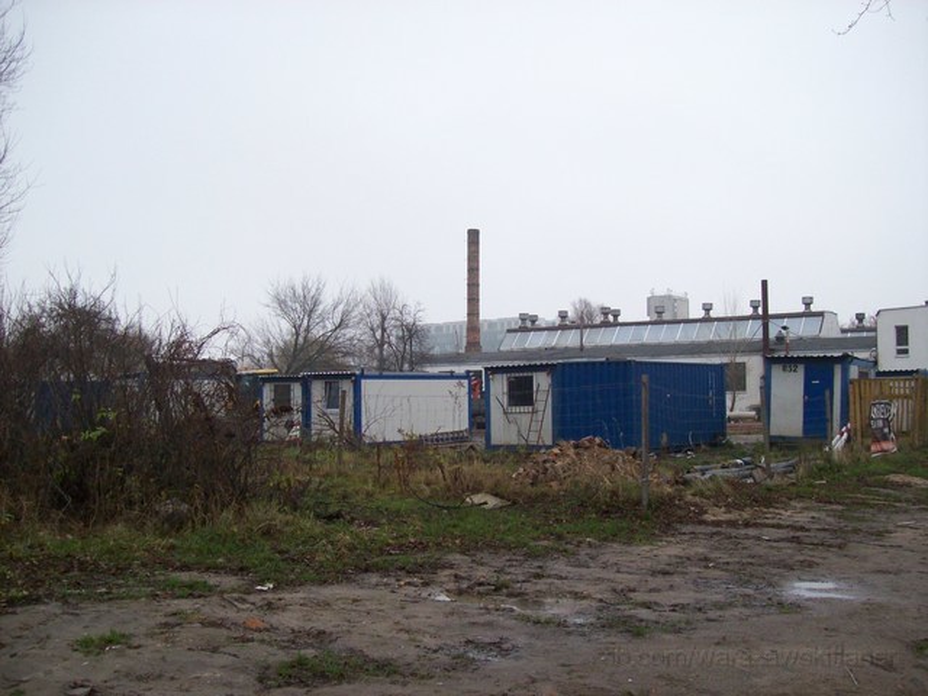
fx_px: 965
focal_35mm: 36
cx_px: 464
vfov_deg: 39.7
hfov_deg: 51.4
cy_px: 348
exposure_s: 1/101
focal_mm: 6
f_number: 2.7
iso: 160
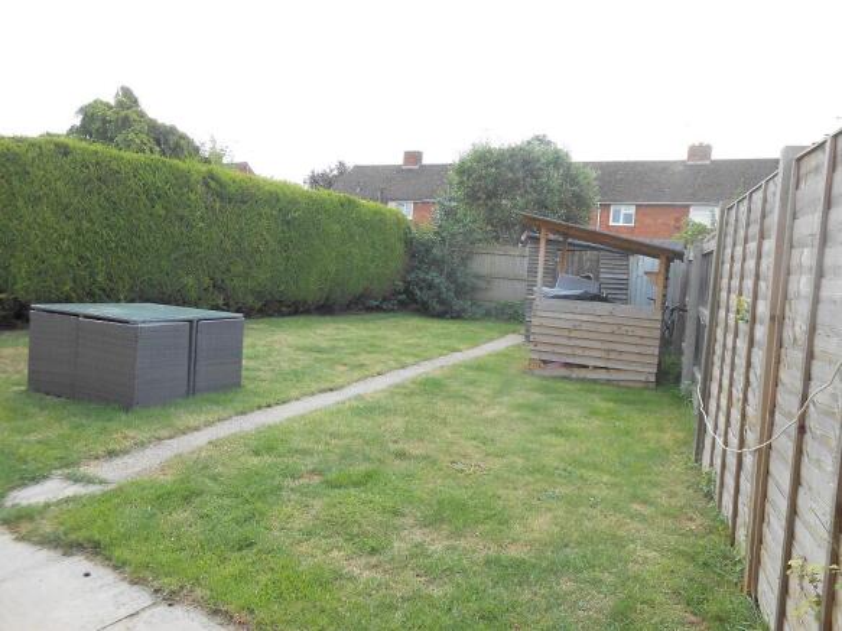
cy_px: 316
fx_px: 632
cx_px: 421
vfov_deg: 53.0
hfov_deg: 67.3
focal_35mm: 26
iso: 80
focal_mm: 4.6
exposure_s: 1/250
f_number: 3.5
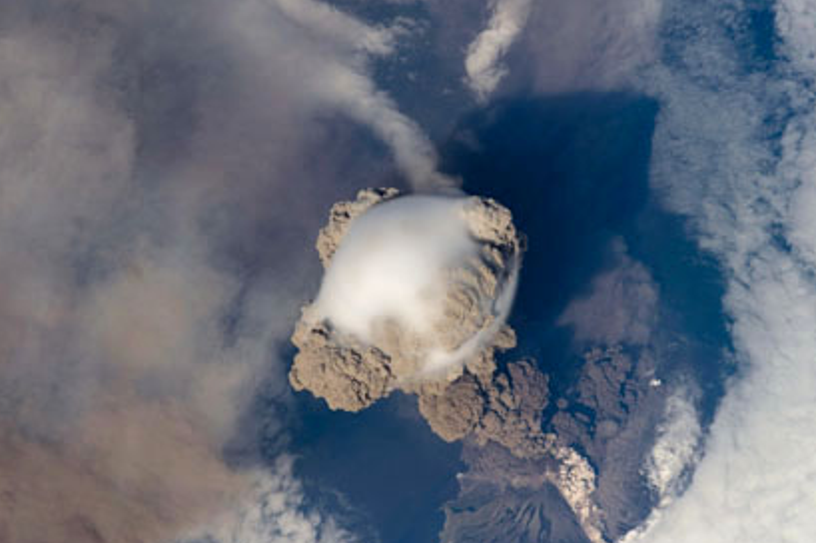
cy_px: 360
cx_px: 485
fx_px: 18254
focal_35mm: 806
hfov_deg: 2.6
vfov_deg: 1.7
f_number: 5.6
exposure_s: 1/1250
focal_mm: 400
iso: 160
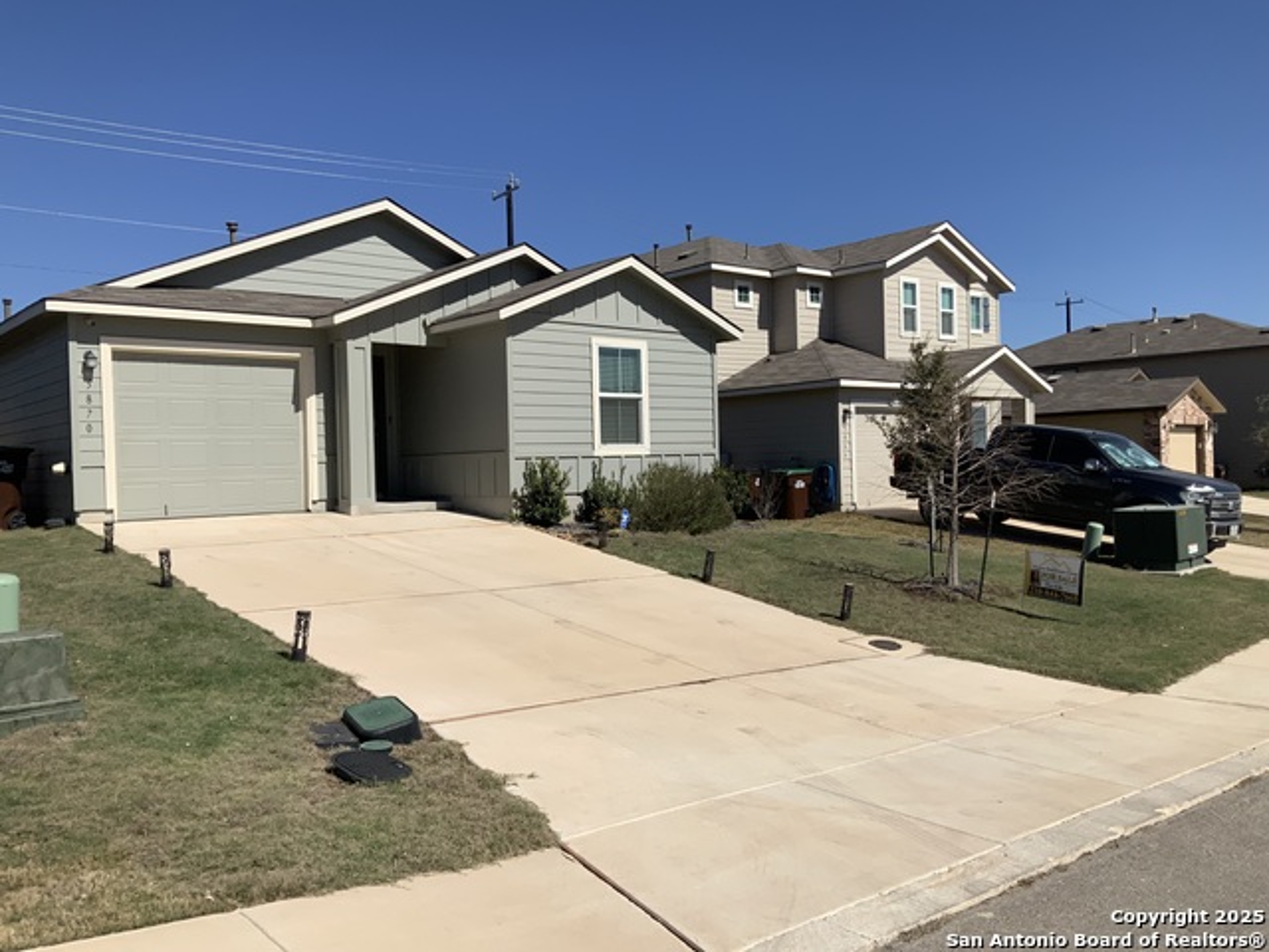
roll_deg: +2.4
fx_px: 1063
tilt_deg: -1.2
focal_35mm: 29
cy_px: 476
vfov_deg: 48.2
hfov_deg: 61.7
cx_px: 634
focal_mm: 3
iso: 20
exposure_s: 1/4405
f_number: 1.8
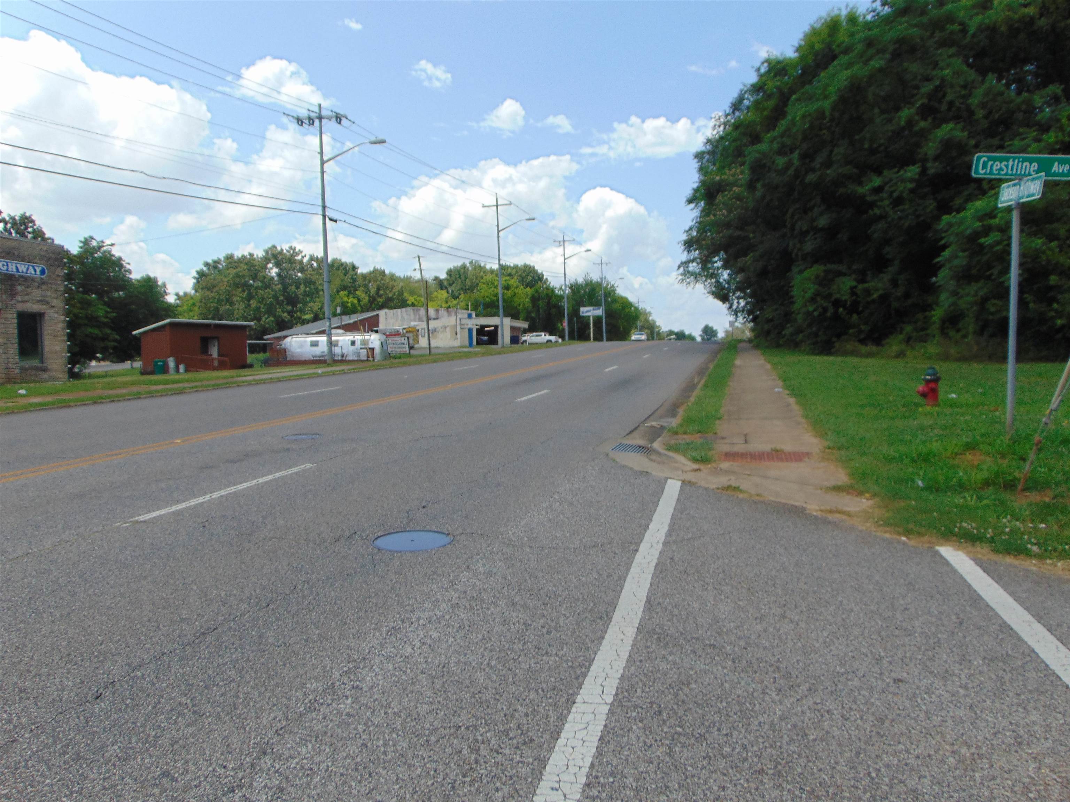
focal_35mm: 25
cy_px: 401
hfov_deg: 69.4
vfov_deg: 54.9
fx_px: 773
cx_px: 535
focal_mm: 4.5
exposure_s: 1/200
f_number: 7.7
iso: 80
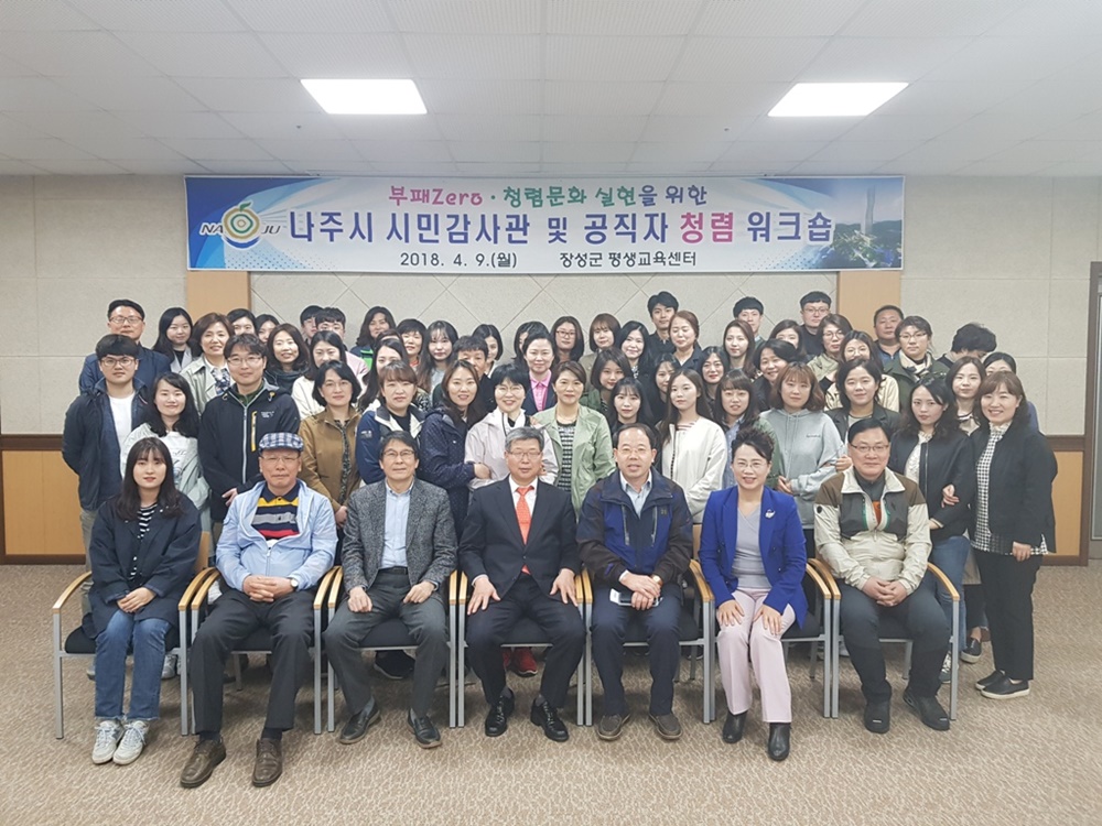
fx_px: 828
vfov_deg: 53.1
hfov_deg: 67.3
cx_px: 551
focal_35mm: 26
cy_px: 413
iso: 160
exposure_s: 1/60
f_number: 1.7
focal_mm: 4.2
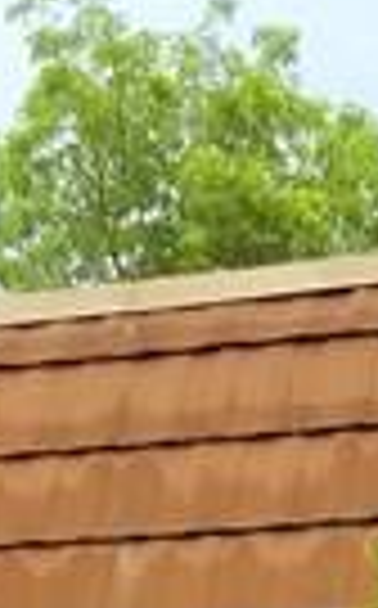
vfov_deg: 9.1
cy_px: 1441
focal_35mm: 209
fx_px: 3456
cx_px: 688
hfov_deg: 6.1
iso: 50
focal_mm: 4.25
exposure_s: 1/938
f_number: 1.7
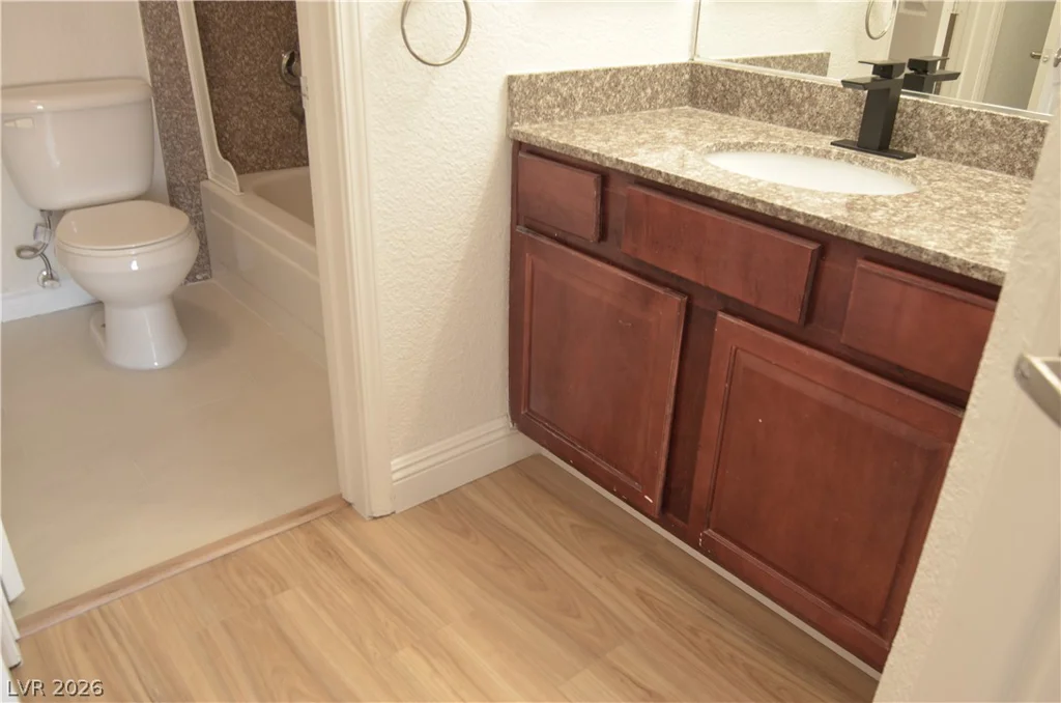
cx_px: 530
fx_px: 794
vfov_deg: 47.7
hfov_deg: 67.5
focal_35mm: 27
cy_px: 352
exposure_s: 1/30
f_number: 3.5
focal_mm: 18
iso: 500
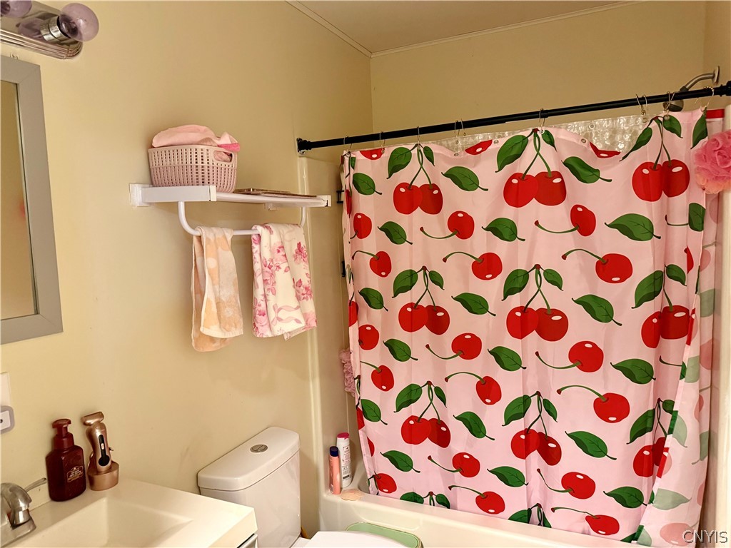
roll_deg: +1.3
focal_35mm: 24
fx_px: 507
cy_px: 274
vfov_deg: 56.8
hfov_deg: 71.6
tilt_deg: -5.9
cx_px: 366
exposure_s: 1/40
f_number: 1.78
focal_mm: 6.76
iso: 640
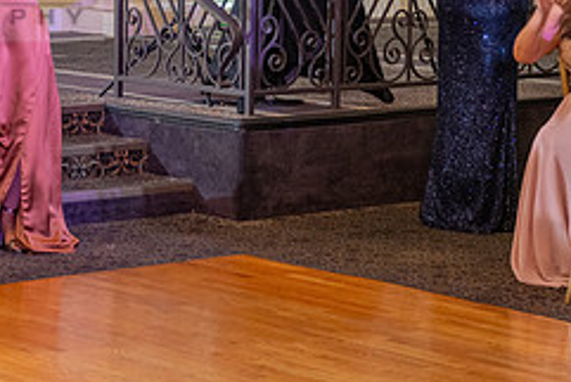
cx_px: 105
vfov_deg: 9.3
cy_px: 131
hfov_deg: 13.9
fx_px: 2333
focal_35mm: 147
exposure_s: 1/80
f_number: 4
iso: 800
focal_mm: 44
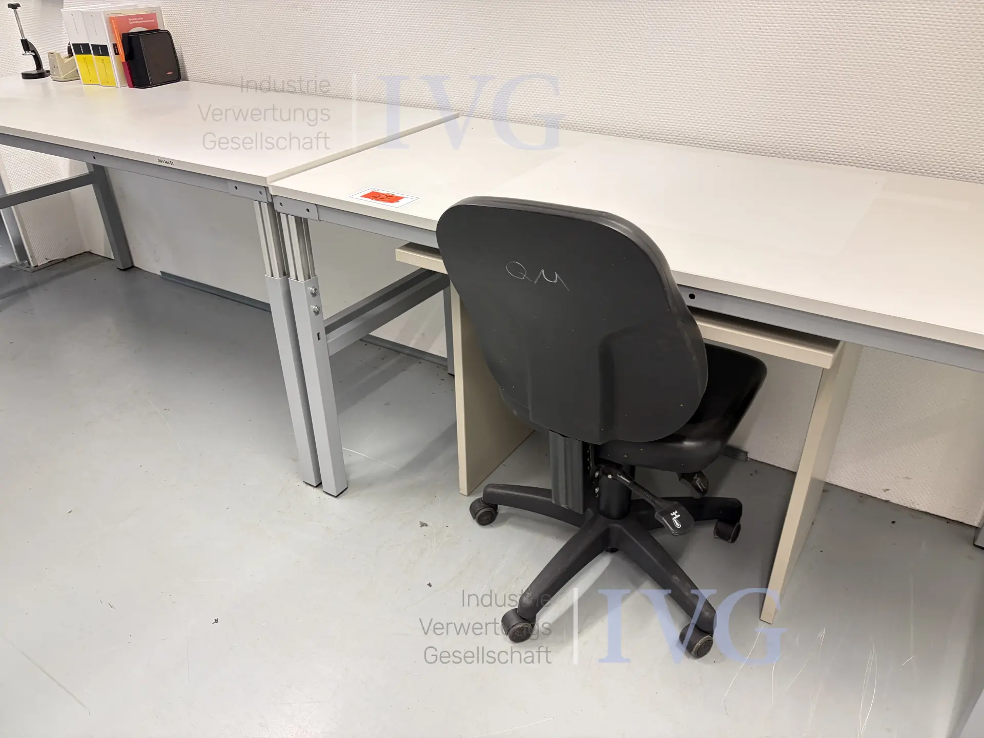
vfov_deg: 53.1
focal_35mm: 26
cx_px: 492
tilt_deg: -29.8
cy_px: 369
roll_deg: +1.3
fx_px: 739
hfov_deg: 67.3
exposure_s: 1/50
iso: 100
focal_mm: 5.96
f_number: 1.6
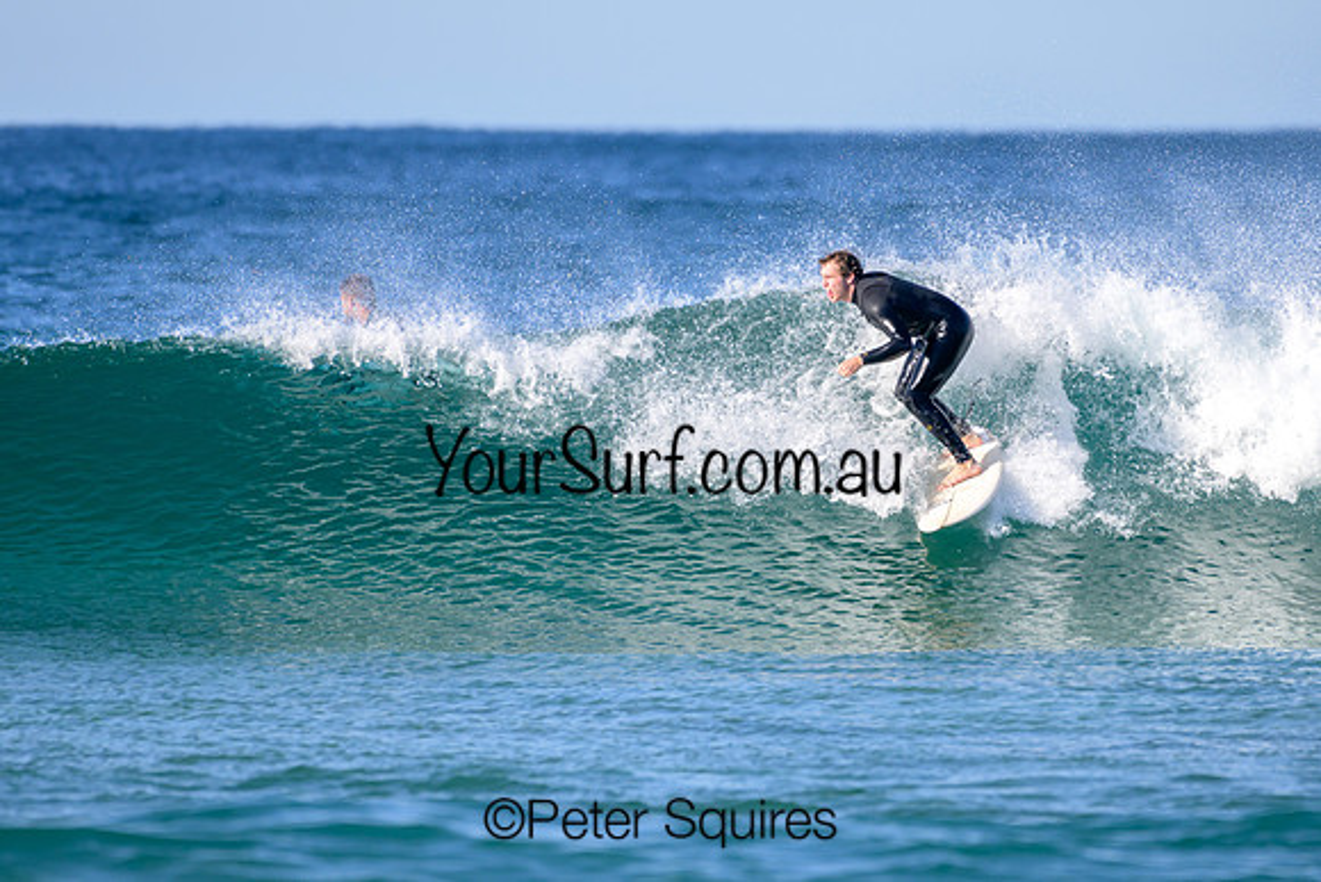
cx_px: 767
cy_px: 364
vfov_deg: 2.0
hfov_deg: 3.0
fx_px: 25179
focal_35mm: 686
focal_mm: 500
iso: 280
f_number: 5.6
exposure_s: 1/2000
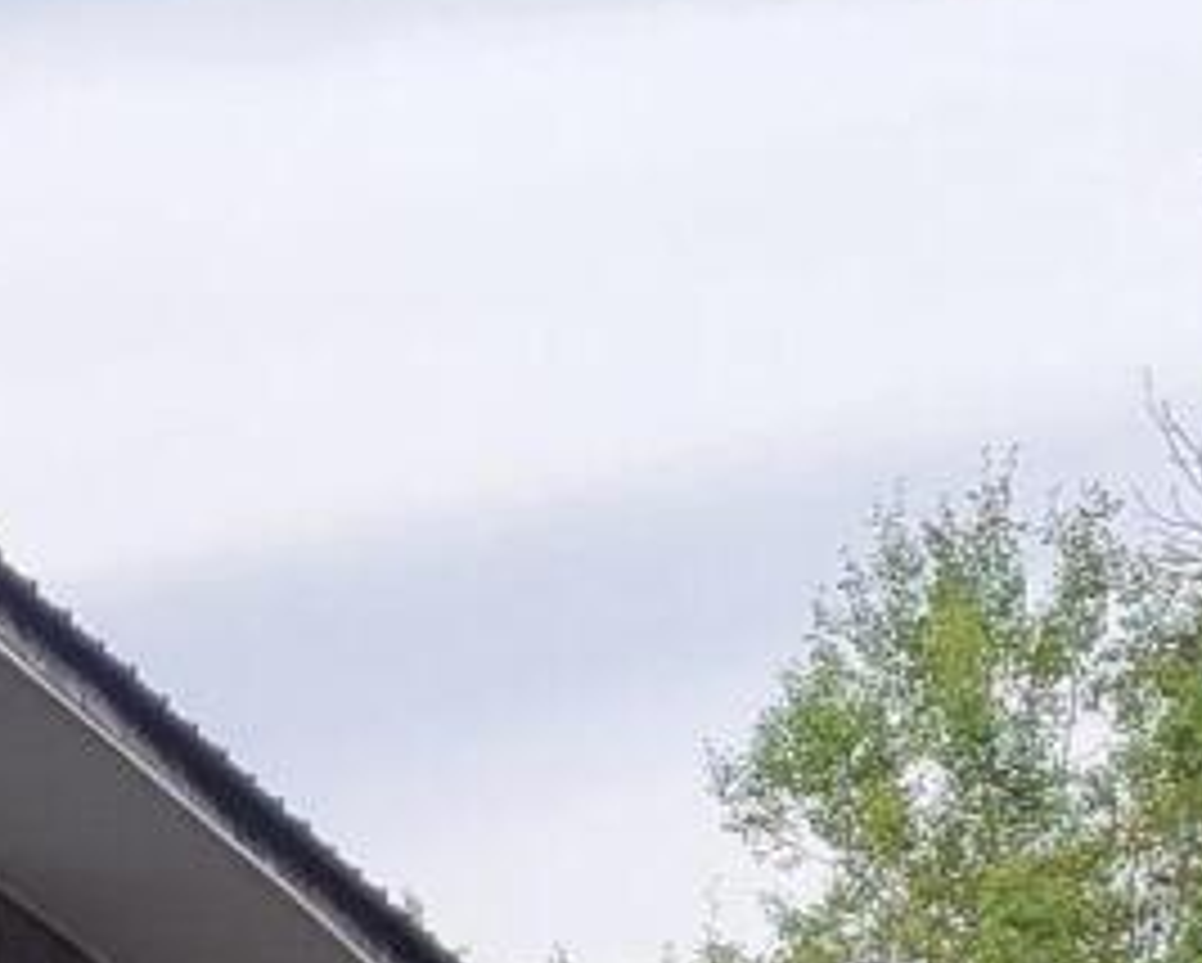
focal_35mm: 190
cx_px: -900
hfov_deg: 9.7
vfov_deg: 8.0
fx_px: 6764
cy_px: 1408
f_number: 1.8
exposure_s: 1/661
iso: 40
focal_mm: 5.4
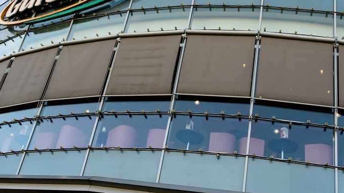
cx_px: 150
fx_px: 584
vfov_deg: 18.6
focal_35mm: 64
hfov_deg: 32.8
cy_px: 32
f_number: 8
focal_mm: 24
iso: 800
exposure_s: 1/250
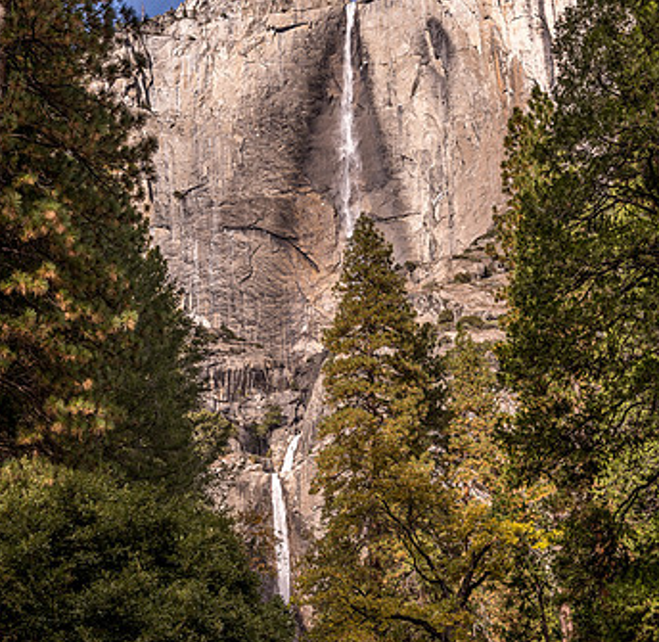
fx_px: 1339
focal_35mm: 63
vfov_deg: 26.9
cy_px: 355
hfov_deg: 27.6
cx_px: 365
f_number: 8
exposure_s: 1/40
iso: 64
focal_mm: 37
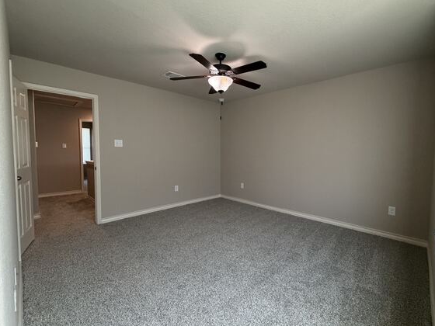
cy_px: 161
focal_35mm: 16
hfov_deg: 94.2
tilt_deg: -2.2
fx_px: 201
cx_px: 240
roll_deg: -0.7
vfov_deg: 78.1
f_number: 2.2
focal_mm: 2.22
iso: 250
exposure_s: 1/120
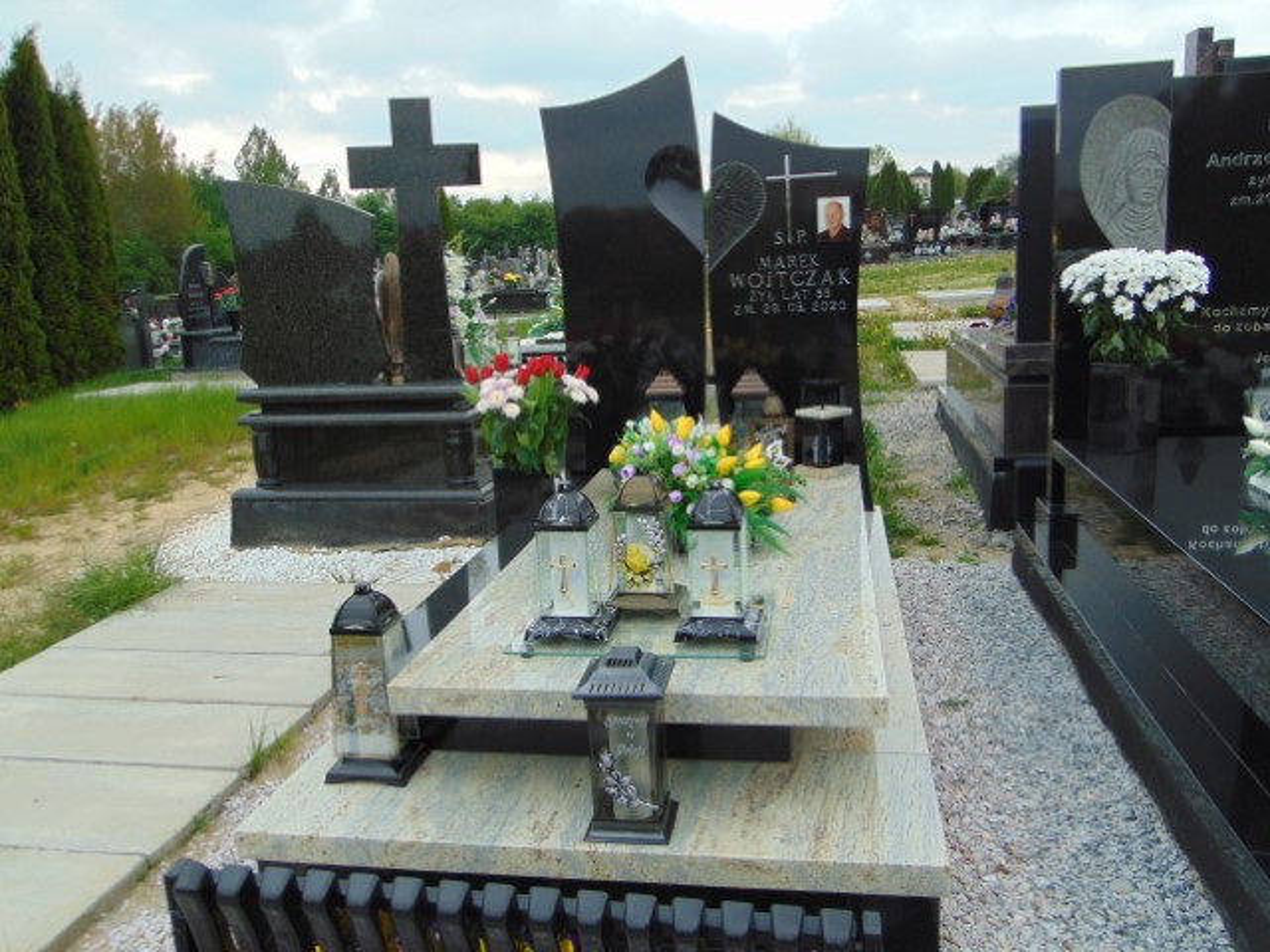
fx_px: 1101
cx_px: 635
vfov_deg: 46.8
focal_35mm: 30
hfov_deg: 60.0
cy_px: 476
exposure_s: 1/640
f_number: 3.1
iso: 80
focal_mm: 5.4
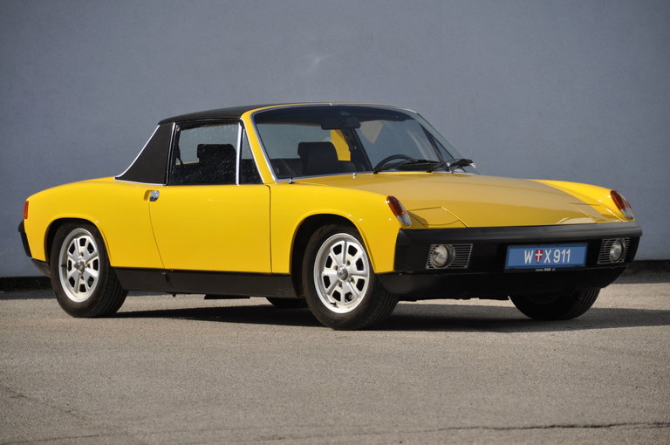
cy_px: 222
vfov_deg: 6.3
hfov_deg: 9.5
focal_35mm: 218
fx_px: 4043
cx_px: 335
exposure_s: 1/1000
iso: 500
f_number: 6
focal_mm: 145
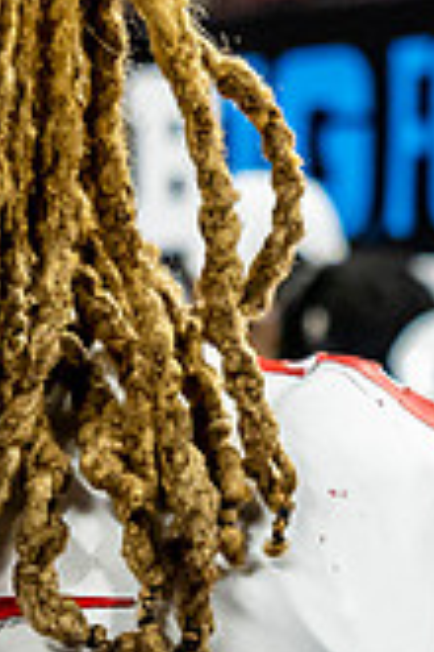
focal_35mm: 376
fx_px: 6799
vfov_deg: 5.5
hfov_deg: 3.6
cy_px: -31
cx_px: -322
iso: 2000
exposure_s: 1/640
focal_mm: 40
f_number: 3.5
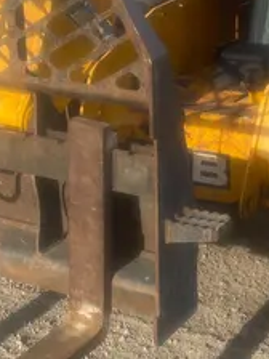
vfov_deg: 22.9
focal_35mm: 85
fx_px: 881
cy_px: 126
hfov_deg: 17.3
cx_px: 179
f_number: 1.6
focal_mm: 4.2
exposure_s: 1/2053
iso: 32
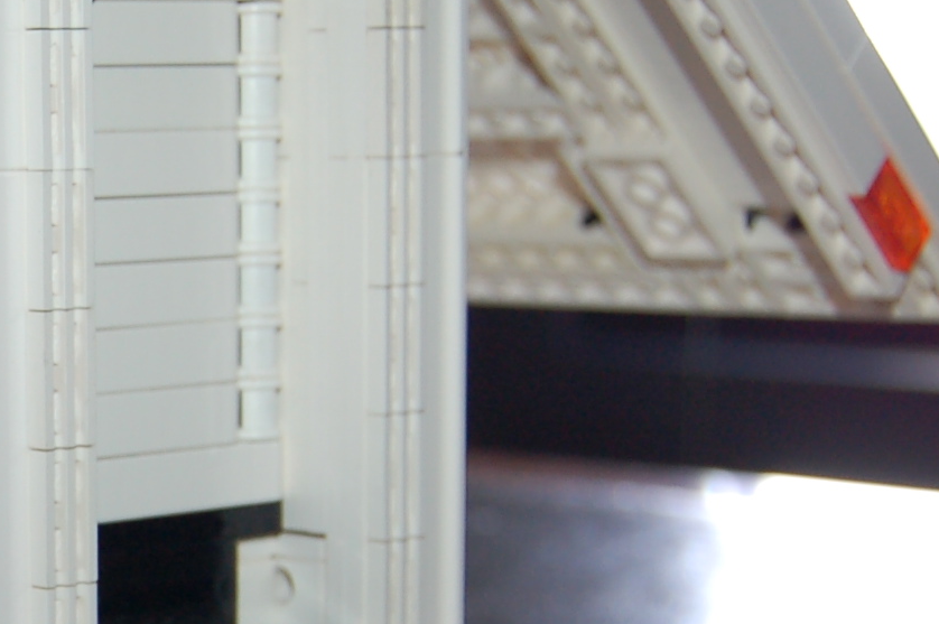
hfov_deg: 15.8
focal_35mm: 124
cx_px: -264
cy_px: 509
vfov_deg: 11.0
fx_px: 3226
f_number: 3.8
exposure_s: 1/60
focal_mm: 23
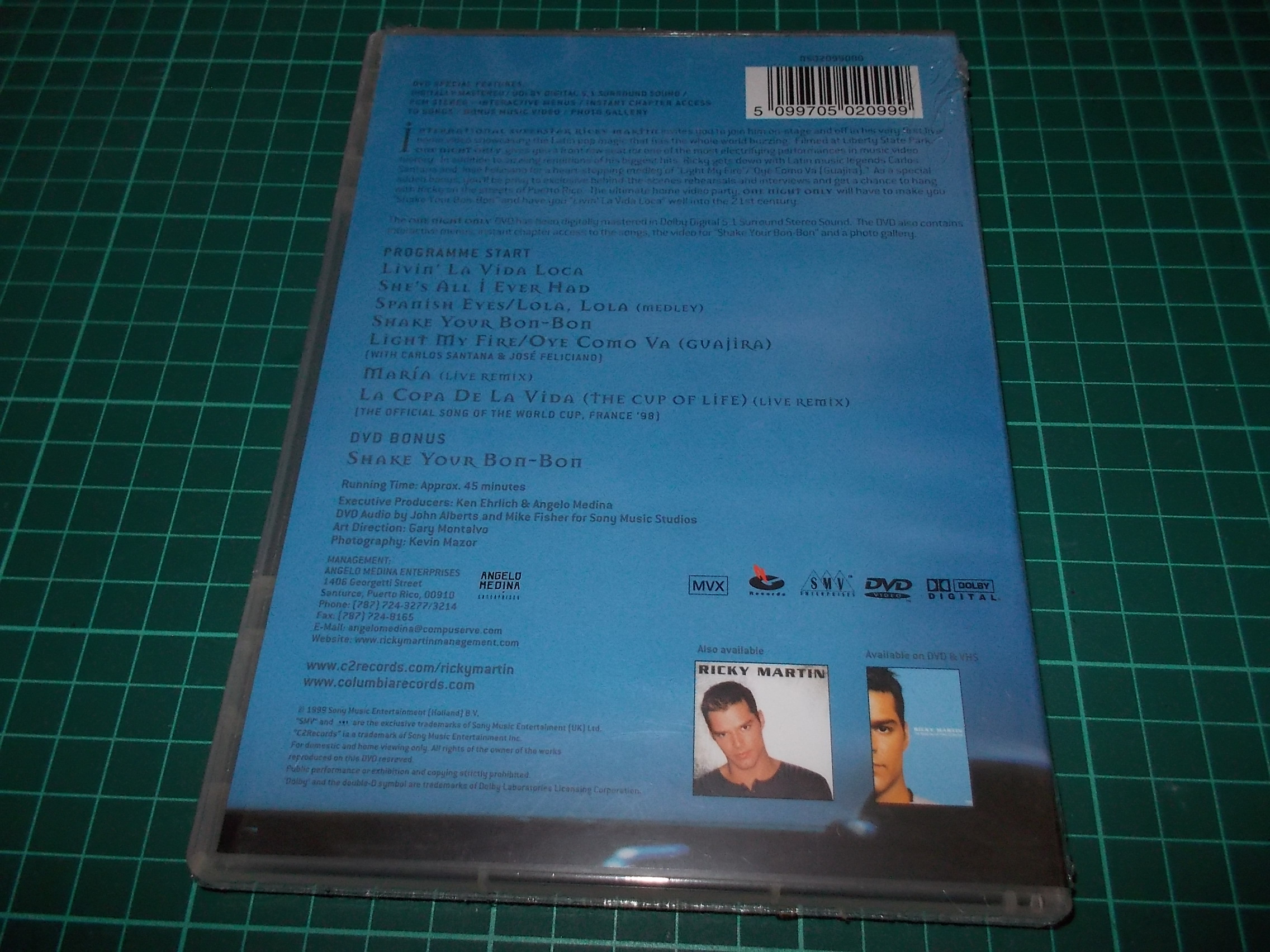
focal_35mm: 29
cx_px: 635
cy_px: 476
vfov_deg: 48.2
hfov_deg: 61.7
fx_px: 1064
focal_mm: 4.1
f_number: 3.3
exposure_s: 1/30
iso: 200
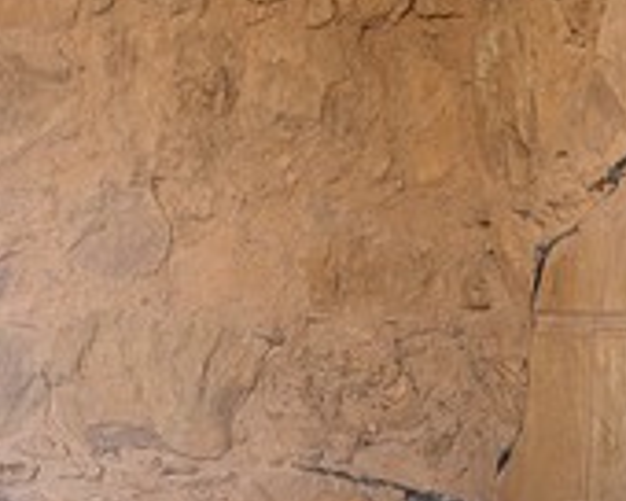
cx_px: 298
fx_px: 1427
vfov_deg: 18.3
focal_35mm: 77
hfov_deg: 24.7
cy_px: 687
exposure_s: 1/200
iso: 200
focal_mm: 24
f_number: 2.8
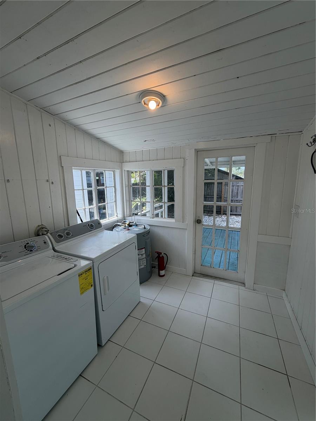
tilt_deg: -9.6
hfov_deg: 85.7
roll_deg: +1.1
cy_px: 210
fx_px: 170
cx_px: 158
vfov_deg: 102.1
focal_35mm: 14
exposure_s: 1/120
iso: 32
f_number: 2.2
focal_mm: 2.22
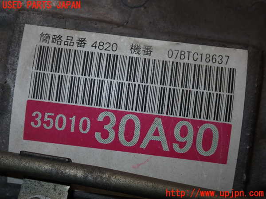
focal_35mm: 47
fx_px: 361
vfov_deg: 30.9
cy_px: 100
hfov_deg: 40.4
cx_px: 133
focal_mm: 8.4
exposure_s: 1/50
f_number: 9
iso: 200
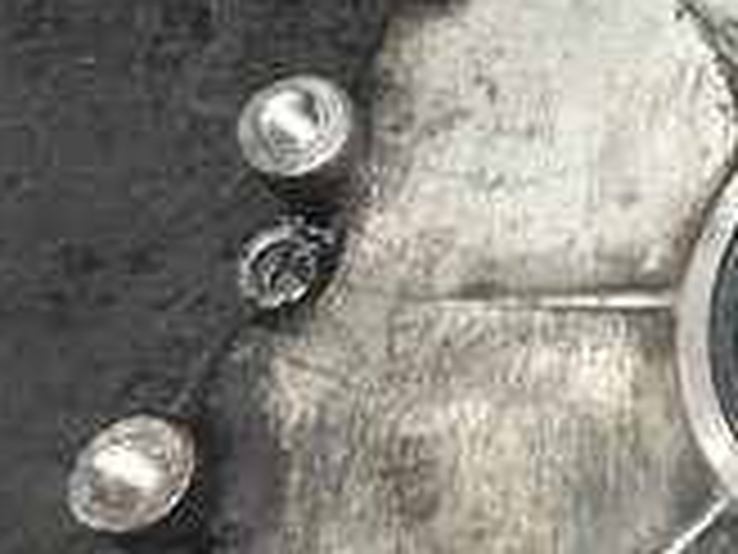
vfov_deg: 13.3
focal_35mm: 109
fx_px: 2324
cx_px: 1390
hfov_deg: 15.2
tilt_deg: -64.0
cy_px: -88
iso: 100
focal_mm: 3.99
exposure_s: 1/8
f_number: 1.8
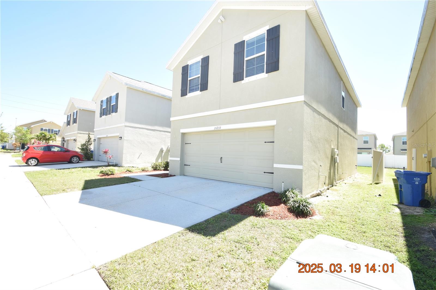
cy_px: 145
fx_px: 182
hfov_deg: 100.4
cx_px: 218
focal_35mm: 15
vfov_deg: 77.3
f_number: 8
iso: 360
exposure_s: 1/250
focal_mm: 10
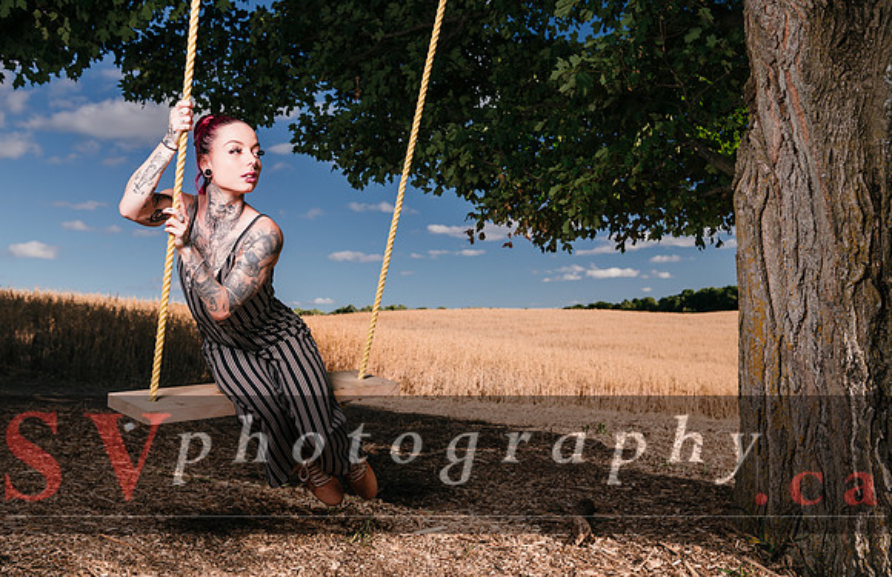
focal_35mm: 38
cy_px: 307
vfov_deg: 34.3
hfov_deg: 51.1
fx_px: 934
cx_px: 428
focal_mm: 36
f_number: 5
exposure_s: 1/200
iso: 64
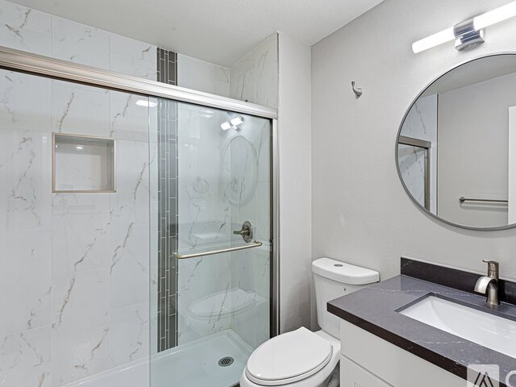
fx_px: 268
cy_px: 195
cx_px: 295
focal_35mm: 18
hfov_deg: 87.2
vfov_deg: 71.6
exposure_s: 1/8
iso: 400
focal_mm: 16
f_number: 8
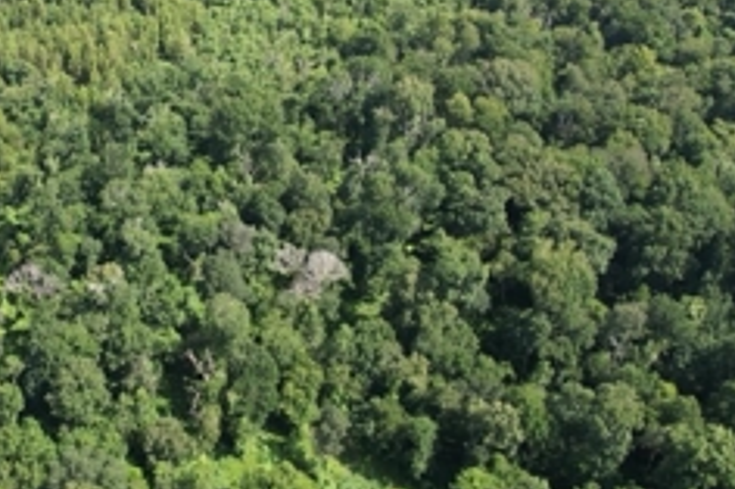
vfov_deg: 31.7
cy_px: 187
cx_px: 181
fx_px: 857
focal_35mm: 42
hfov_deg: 44.8
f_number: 2.8
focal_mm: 8.38
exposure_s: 1/640
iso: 100
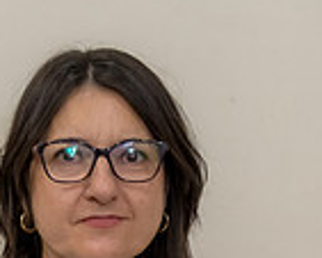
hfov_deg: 6.1
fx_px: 2994
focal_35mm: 314
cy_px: 390
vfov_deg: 4.9
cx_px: 55
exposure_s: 1/80
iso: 5000
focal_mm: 105
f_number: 4
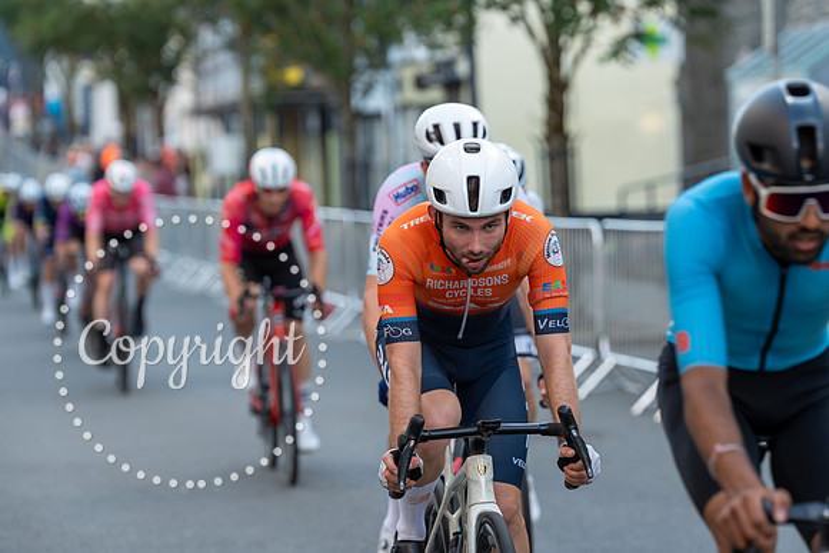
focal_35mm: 149
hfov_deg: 13.8
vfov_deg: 9.2
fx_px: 3432
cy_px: 276
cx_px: 414
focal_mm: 149
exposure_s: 1/640
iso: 1250
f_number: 4
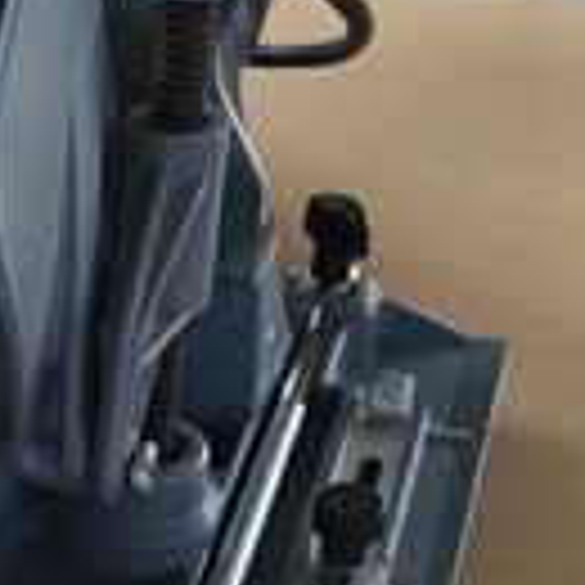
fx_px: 1912
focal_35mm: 100
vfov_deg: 17.1
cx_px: -302
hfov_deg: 15.9
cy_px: 549
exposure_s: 1/99.9
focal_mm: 6.14
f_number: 1.65
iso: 100
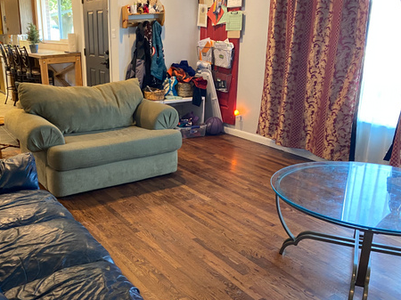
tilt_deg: -16.0
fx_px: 428
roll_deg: +2.1
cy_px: 159
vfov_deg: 38.6
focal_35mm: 37
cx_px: 117
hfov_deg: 48.8
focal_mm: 4.25
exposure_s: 1/60
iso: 320
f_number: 1.8
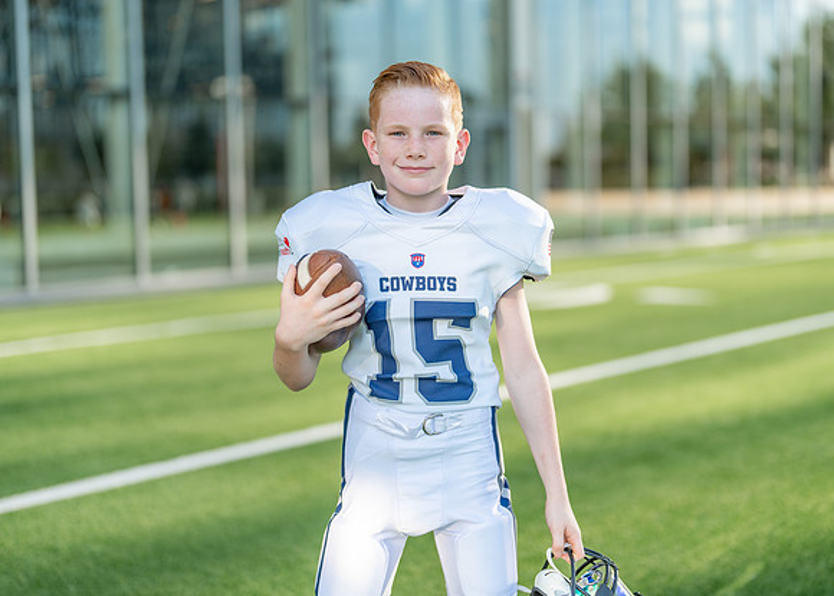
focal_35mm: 57
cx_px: 430
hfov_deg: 34.4
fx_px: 1349
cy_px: 274
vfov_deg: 24.9
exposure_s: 1/2500
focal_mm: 50
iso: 100
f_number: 1.2
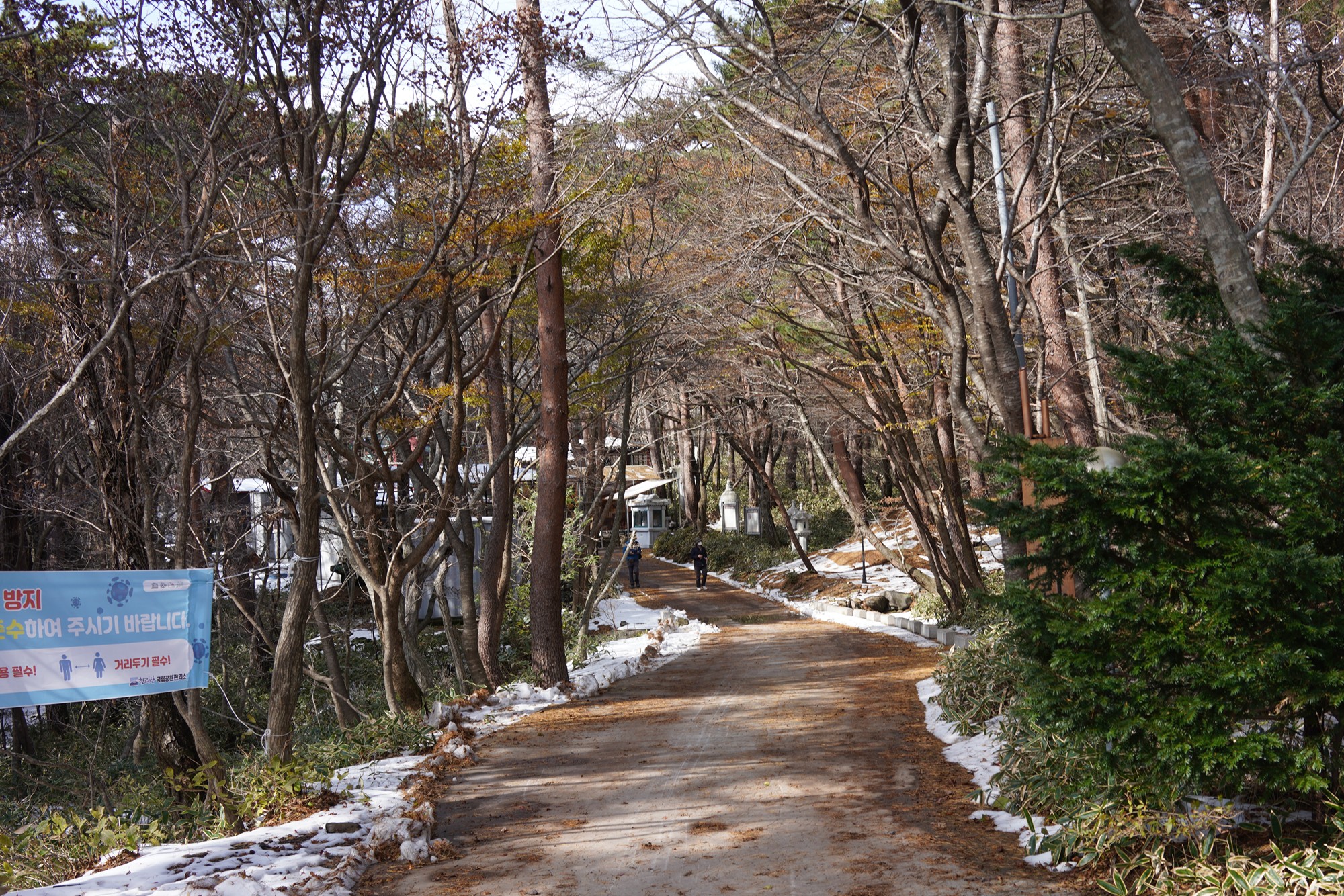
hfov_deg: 54.4
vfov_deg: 37.9
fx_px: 1307
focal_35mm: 35
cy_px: 448
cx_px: 672
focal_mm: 35
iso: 100
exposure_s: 1/100
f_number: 6.3
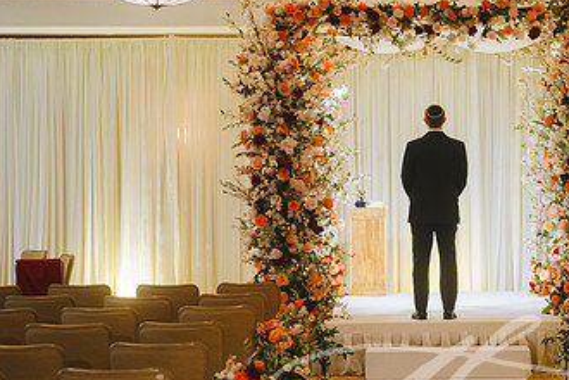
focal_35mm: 109
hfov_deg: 18.6
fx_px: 1723
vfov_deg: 12.6
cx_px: 441
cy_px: 217
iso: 1600
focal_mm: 62
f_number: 3.5
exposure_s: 1/80
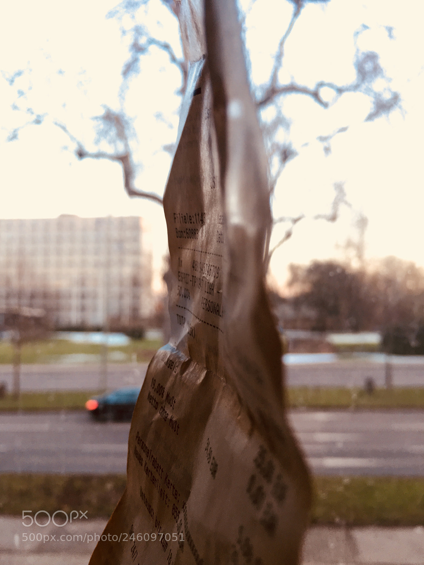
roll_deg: +0.1
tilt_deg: +3.7
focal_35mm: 29
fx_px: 474
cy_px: 282
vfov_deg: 61.7
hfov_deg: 48.2
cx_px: 212
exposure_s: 1/33
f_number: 2.2
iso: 50
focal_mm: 4.15
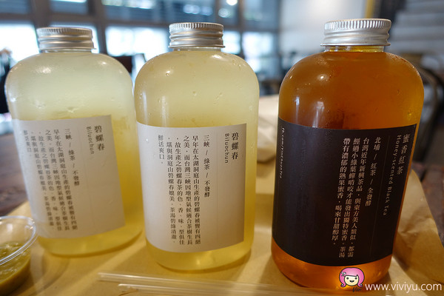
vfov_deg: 53.1
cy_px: 148
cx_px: 222
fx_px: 296
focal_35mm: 24
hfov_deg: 73.7
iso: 125
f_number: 1.8
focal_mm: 8.8
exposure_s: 1/30
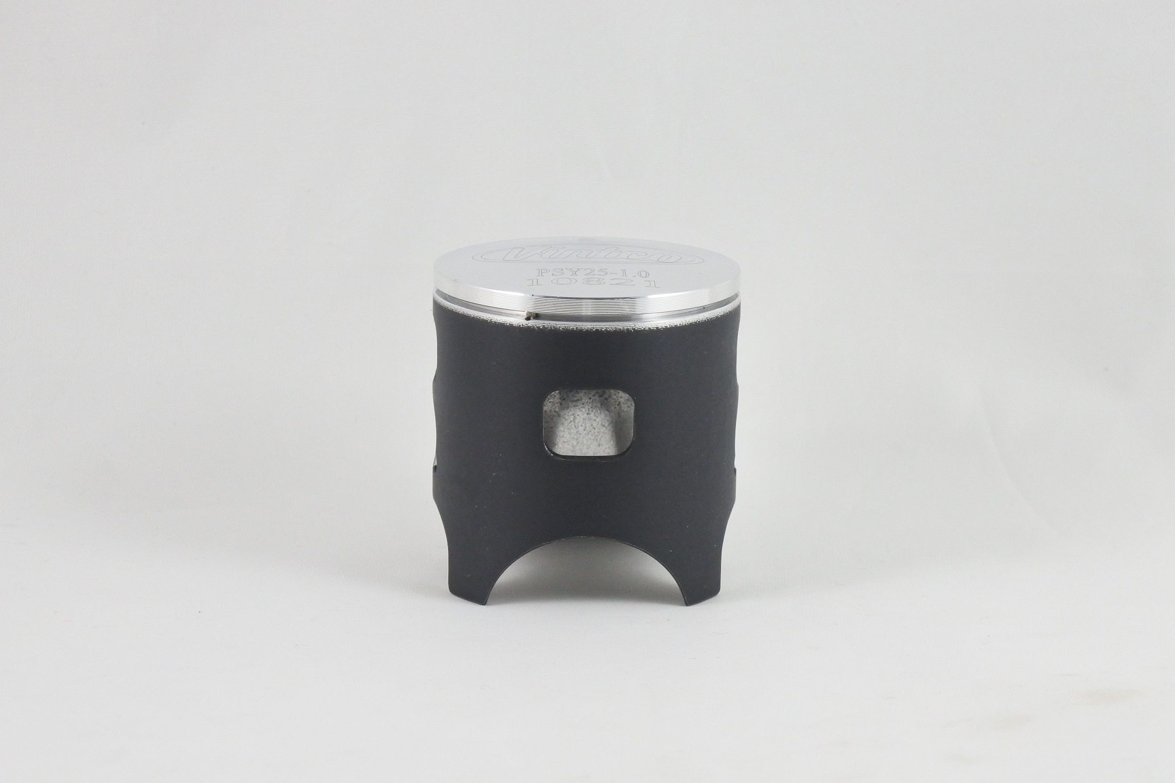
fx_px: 2317
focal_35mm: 71
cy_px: 392
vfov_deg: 19.2
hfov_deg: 28.5
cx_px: 588
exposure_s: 1/125
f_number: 5.3
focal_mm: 26.4
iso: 800
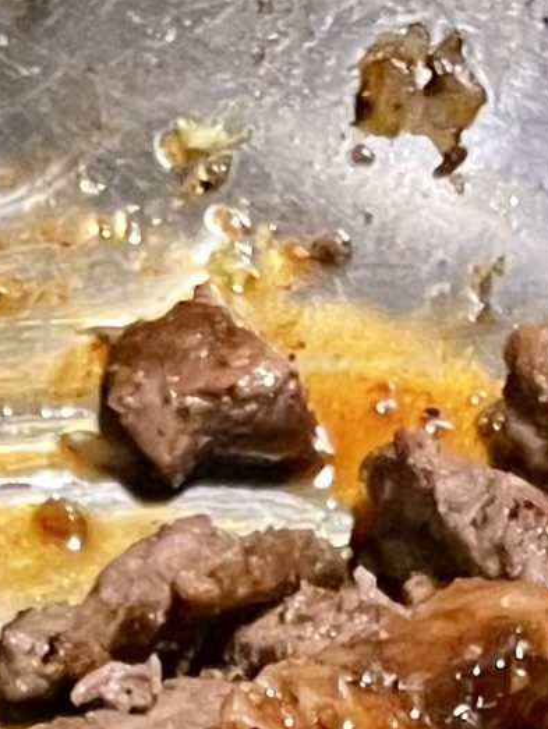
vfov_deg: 8.5
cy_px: 2363
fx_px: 3858
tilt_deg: -65.7
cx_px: -362
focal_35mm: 183
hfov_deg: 7.9
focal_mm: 4.2
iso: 400
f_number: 1.6
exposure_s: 1/60
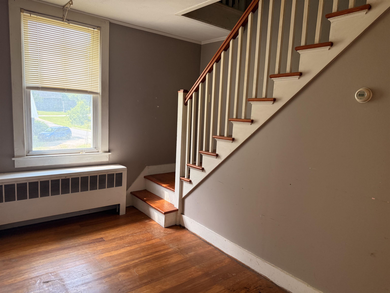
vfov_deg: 56.8
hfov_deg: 71.6
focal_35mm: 24
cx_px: 195
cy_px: 146
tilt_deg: -8.3
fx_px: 270
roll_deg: -2.6
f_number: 1.78
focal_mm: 6.76
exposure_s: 1/218
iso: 200
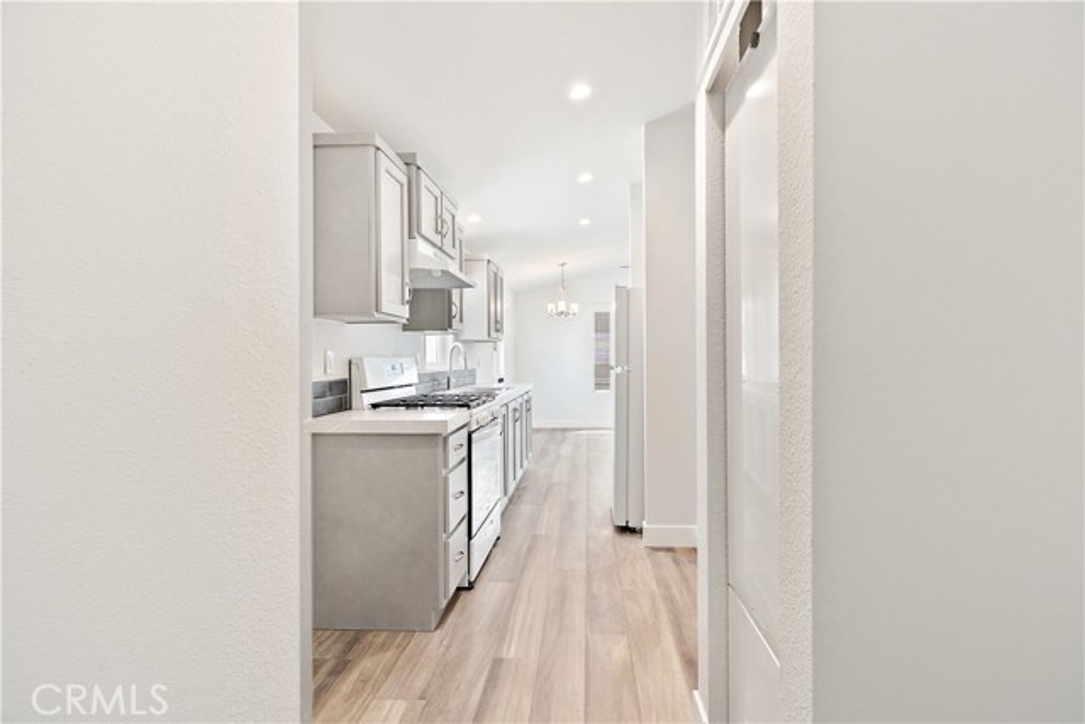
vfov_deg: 77.4
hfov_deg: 100.4
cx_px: 542
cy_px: 362
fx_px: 452
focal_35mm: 15
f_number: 9
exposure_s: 1/1.25
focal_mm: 10
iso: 100
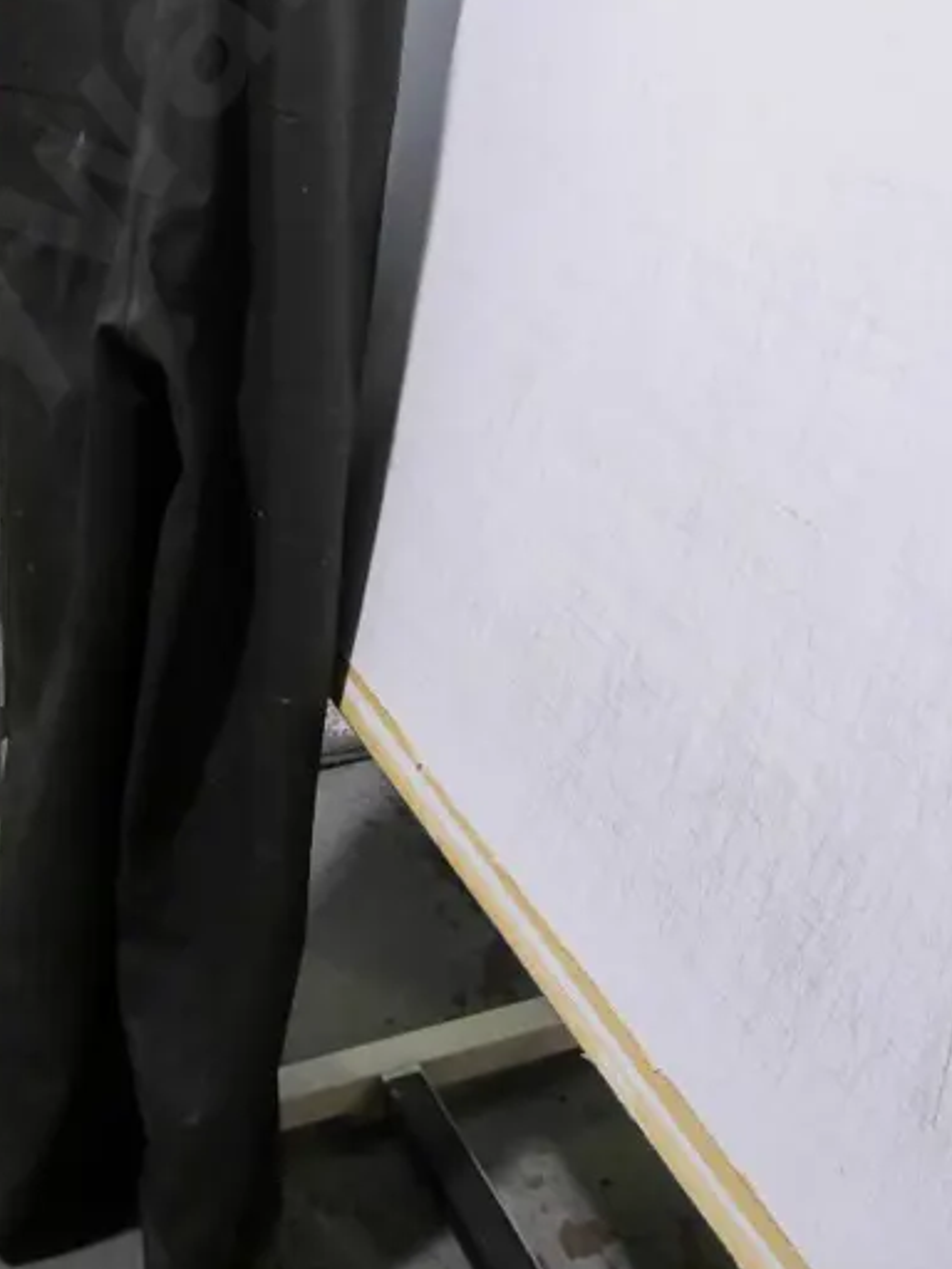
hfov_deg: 29.2
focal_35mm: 48
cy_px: 131
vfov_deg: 37.2
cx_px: 123
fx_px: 1760
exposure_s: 1/125
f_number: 4
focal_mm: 12
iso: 3200
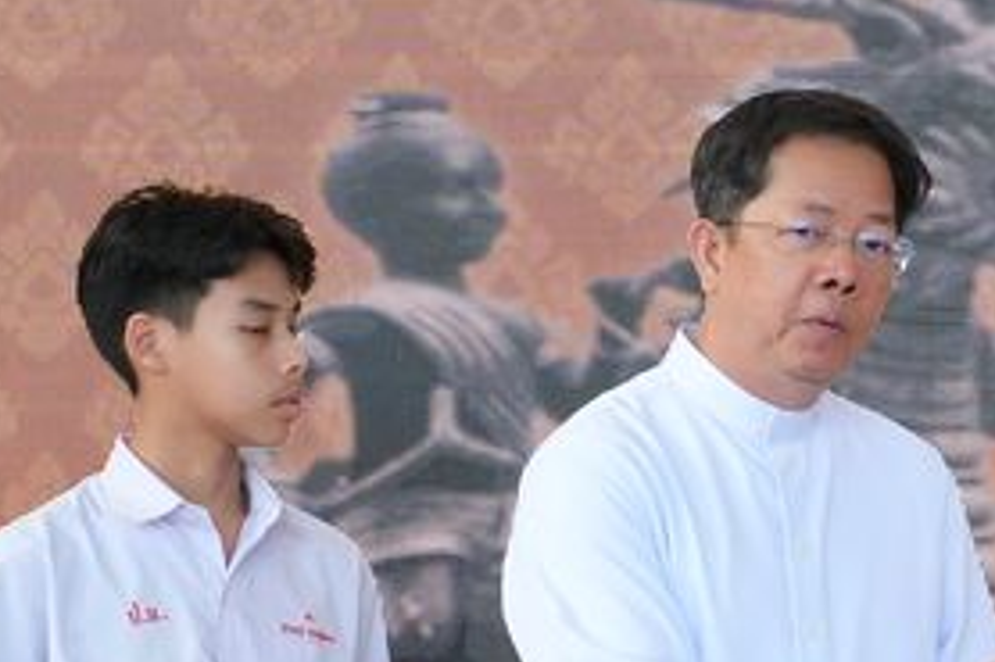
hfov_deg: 6.3
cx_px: 1131
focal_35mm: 324
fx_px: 8949
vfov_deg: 4.2
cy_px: 725
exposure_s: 1/160
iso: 1600
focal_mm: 60
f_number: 5.6
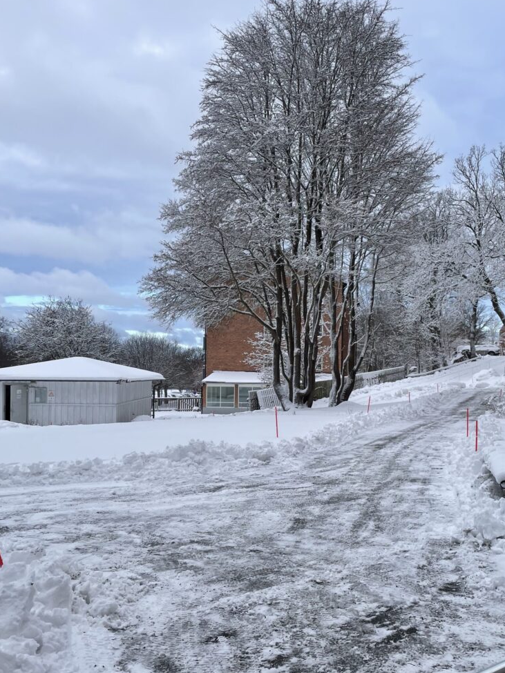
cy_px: 371
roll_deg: -0.8
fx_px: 623
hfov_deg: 43.9
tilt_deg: -0.4
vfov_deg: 56.7
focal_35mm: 32
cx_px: 309
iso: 32
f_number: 1.6
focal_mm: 4.2
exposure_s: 1/774
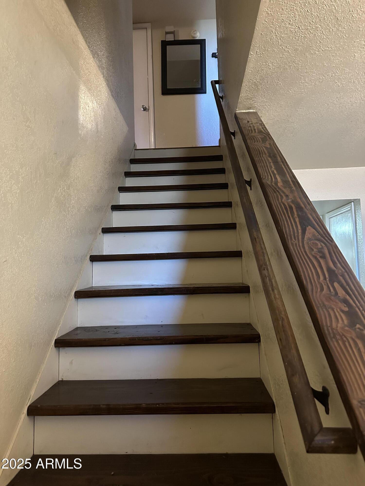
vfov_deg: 71.6
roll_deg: +1.2
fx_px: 337
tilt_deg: +5.5
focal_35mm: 24
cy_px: 243
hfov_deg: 56.8
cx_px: 182
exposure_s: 1/30
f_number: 1.78
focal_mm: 6.86
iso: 800
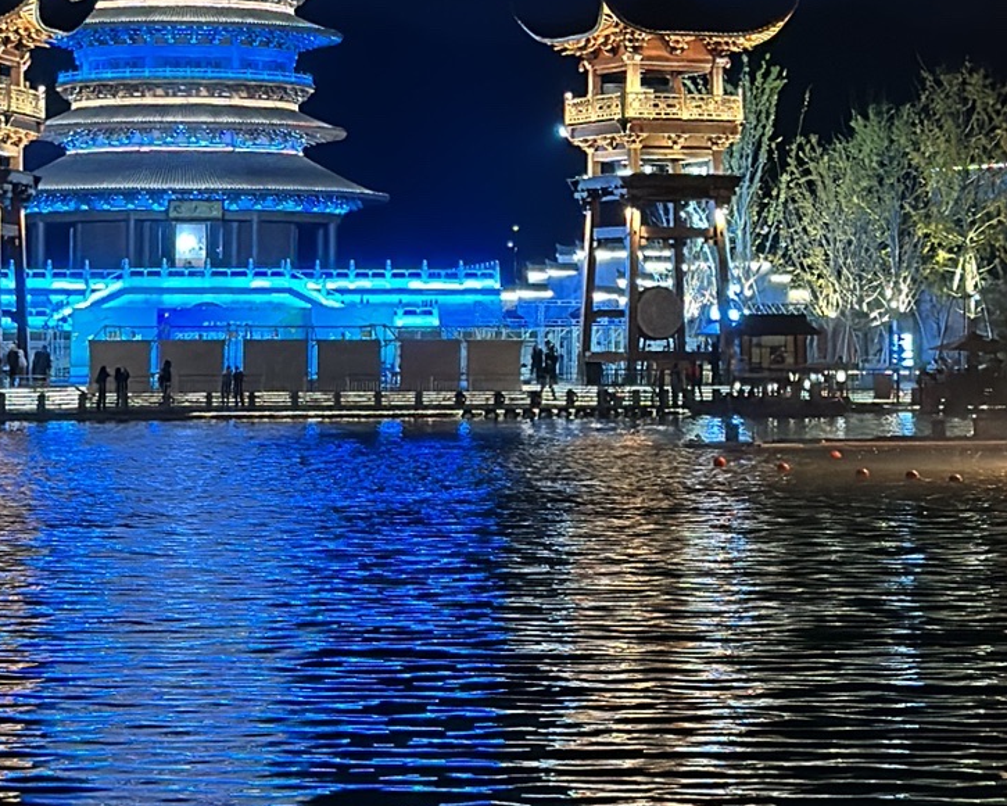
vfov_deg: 11.8
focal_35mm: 129
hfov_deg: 14.9
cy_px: -10
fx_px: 3845
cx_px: 649
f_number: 1.78
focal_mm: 6.86
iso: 640
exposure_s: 1/33
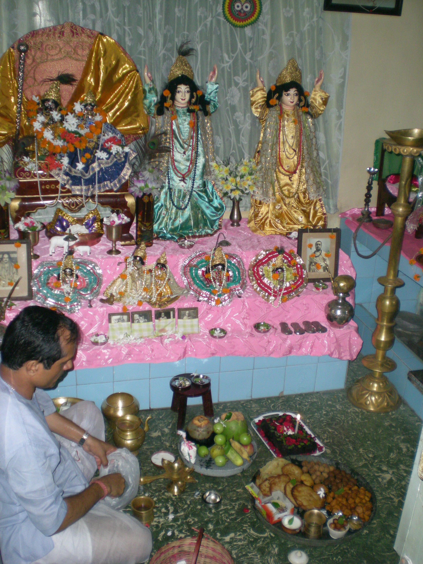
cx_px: 212
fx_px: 619
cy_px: 282
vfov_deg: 49.0
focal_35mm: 38
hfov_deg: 37.7
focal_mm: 6.3
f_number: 3.1
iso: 178
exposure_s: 1/60
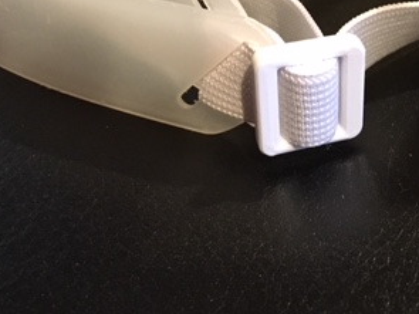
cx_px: 413
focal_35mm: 63
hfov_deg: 28.9
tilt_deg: -38.9
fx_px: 762
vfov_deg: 23.1
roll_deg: +1.8
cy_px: 87
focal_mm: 4.15
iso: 250
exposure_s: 1/15
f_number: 2.2
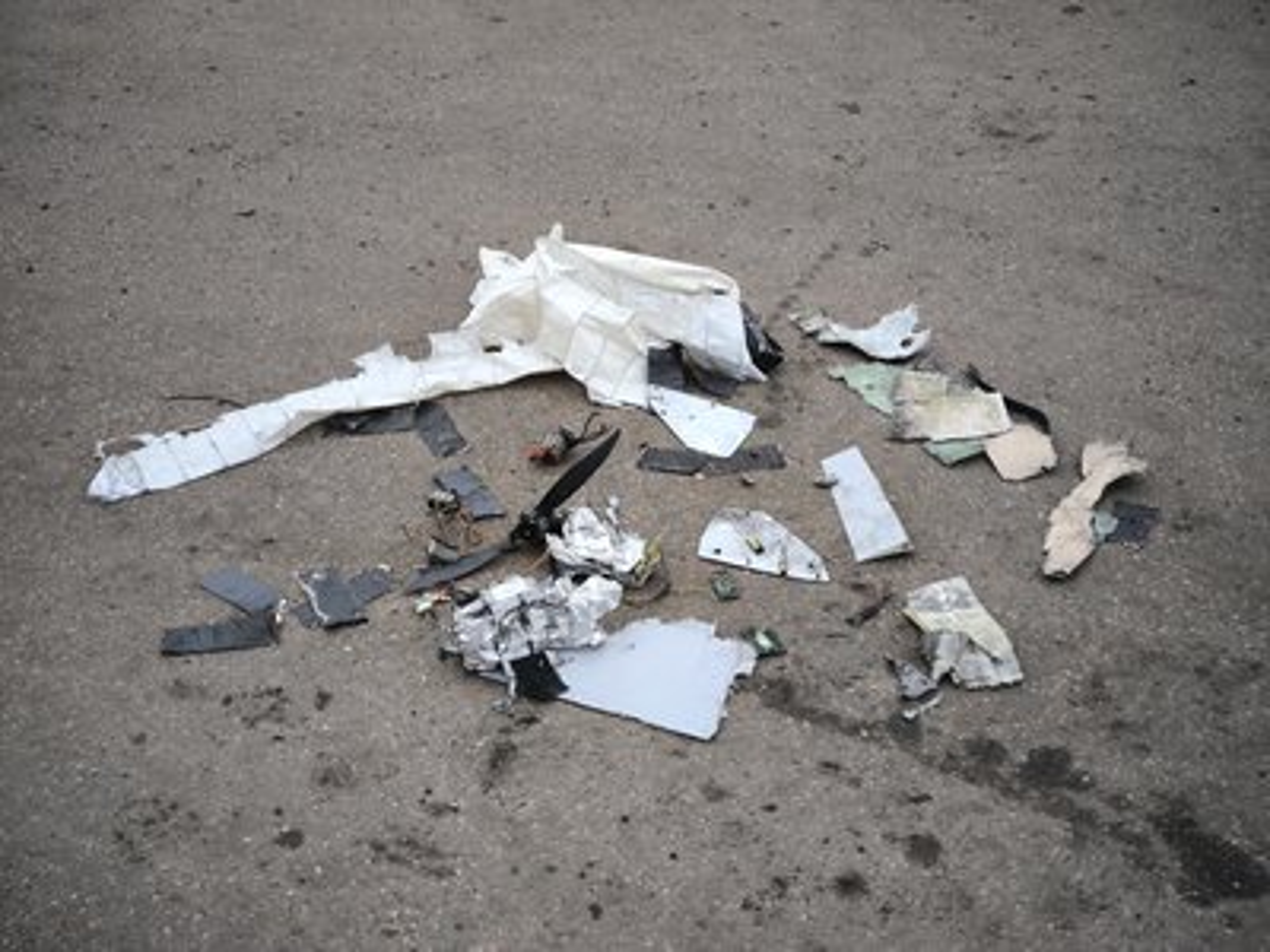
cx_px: 635
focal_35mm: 50
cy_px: 476
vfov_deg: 29.1
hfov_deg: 38.2
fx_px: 1834
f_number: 1.9
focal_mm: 7.1
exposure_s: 1/100
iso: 160
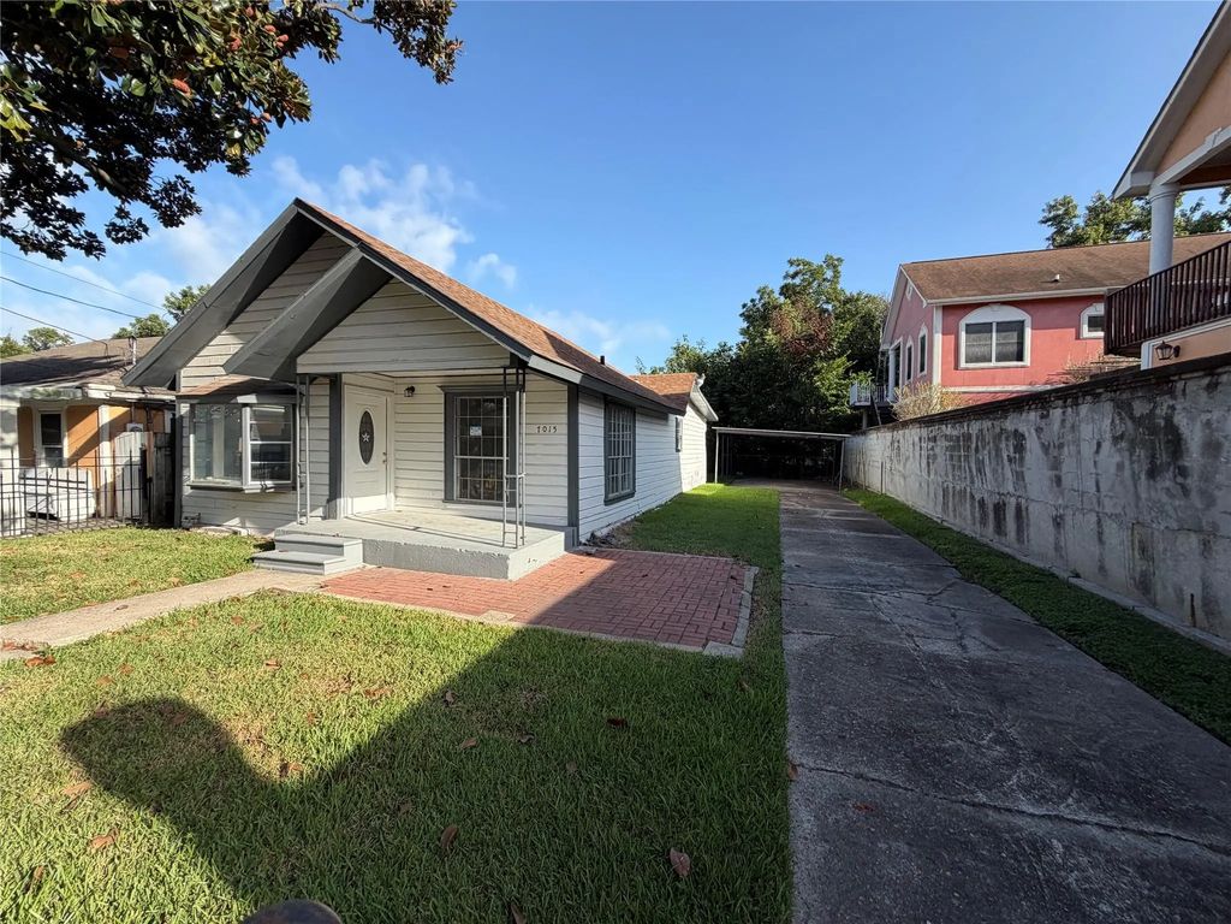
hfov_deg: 102.1
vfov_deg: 85.7
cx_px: 616
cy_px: 462
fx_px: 498
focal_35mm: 14
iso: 40
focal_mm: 2.22
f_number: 2.2
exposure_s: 1/701
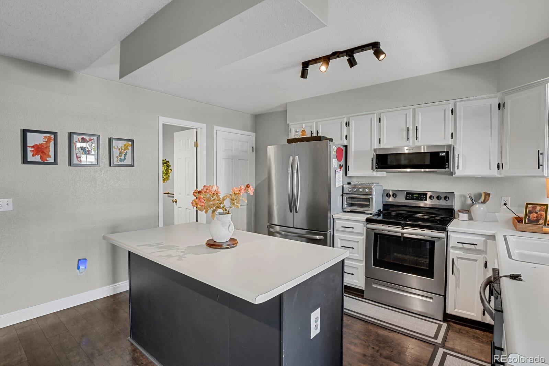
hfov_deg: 93.3
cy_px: 183
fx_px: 259
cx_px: 274
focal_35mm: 17
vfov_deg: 70.4
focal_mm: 17
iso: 12800
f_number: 8
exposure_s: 1/15
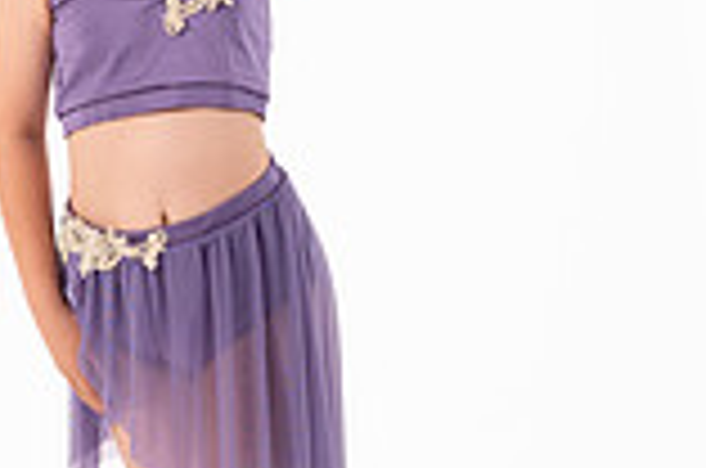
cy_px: 148
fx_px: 3934
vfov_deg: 6.8
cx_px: 232
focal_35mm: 201
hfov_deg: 10.2
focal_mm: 70
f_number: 8
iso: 200
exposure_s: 1/200
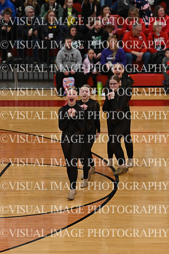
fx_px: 1267
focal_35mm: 180
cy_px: 127
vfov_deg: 11.4
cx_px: 84
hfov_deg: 7.6
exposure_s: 1/400
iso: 3200
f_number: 4
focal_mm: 120
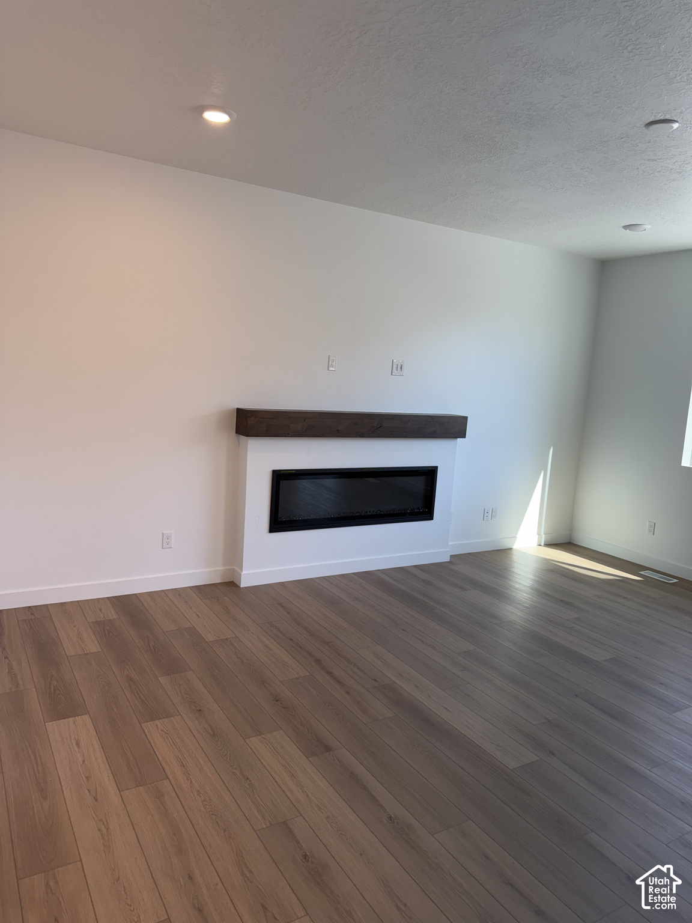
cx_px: 346
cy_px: 462
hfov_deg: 56.8
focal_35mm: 24
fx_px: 640
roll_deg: -3.7
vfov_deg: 71.6
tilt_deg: -7.7
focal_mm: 6.76
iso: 100
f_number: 1.78
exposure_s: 1/335
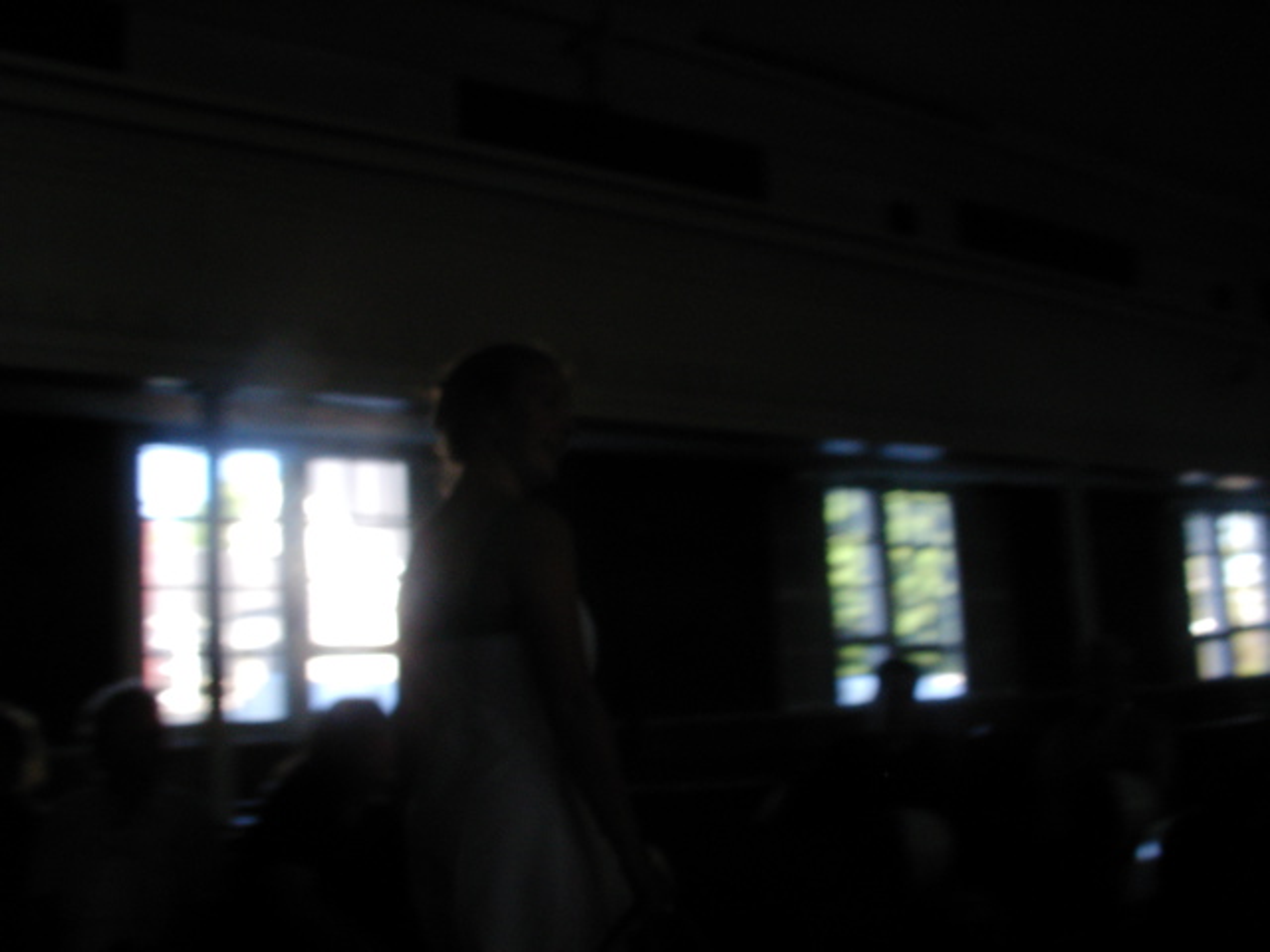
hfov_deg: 49.0
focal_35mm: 38
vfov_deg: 37.7
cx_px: 635
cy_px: 476
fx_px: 1394
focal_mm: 5.8
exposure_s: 1/30
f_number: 5.8
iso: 100
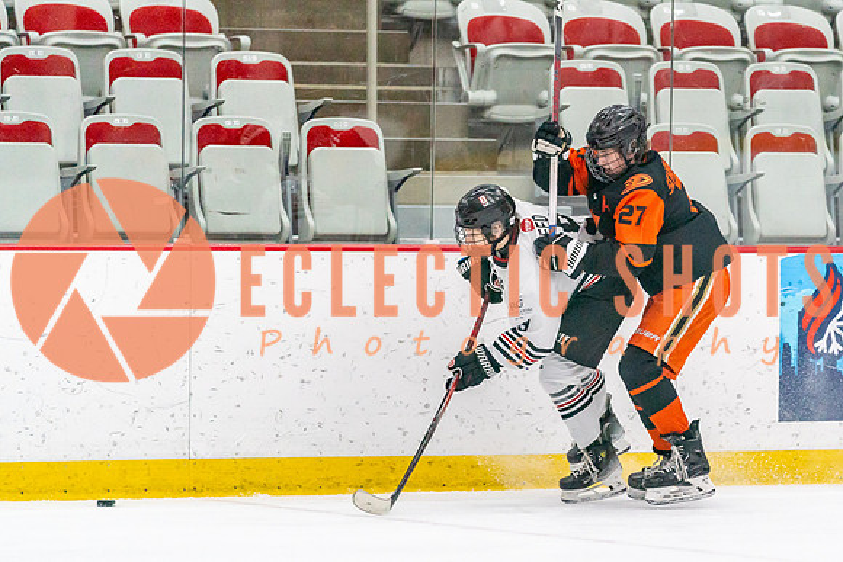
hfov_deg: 7.1
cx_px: 585
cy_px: 333
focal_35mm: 290
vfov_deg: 4.8
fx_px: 6781
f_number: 2.8
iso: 3200
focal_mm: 200
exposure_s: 1/1250
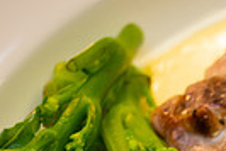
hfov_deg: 12.8
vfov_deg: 8.6
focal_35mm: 152
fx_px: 955
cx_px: 340
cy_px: 307
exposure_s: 1/60
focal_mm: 35
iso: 800
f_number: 5.6
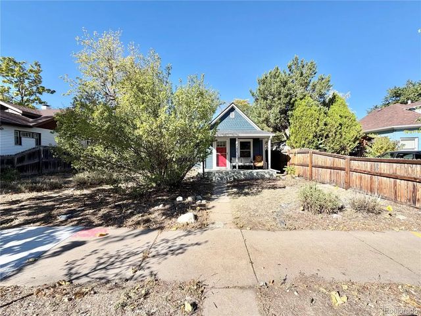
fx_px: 170
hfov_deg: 102.1
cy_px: 158
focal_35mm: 14
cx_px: 210
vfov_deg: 85.7
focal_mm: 2.22
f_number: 2.2
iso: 32
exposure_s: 1/770
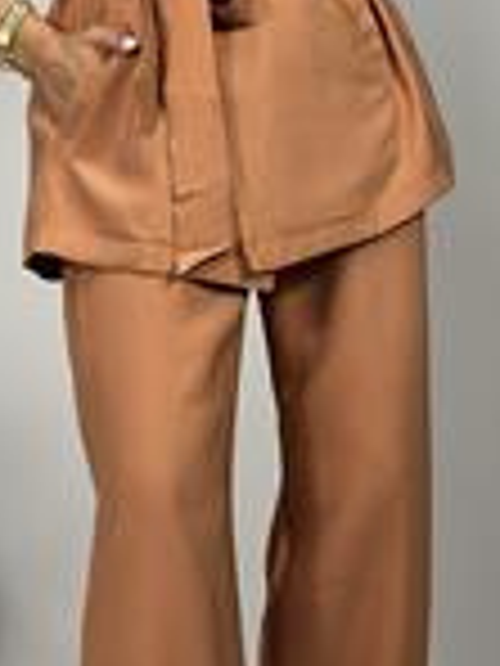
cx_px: 216
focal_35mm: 134
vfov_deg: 14.7
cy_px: 169
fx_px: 2581
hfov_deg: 11.1
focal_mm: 6.86
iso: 125
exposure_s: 1/100
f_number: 1.78
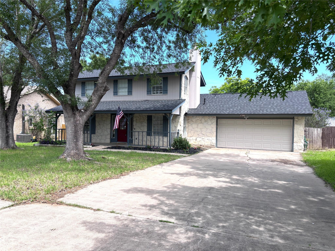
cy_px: 126
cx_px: 168
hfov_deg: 67.3
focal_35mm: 26
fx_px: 252
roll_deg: -1.2
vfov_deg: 53.1
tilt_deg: -1.4
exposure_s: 1/1381
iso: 50
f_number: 1.6
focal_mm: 5.96
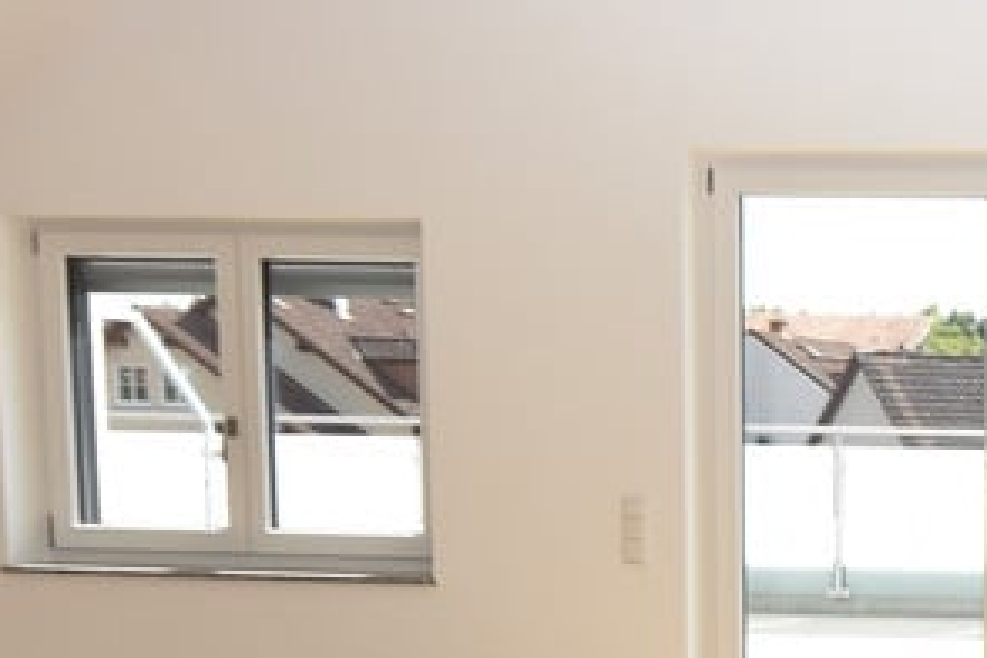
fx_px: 1343
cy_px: 564
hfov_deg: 36.4
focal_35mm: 49
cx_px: 984
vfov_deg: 26.8
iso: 200
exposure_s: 1/200
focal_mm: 8
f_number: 7.1
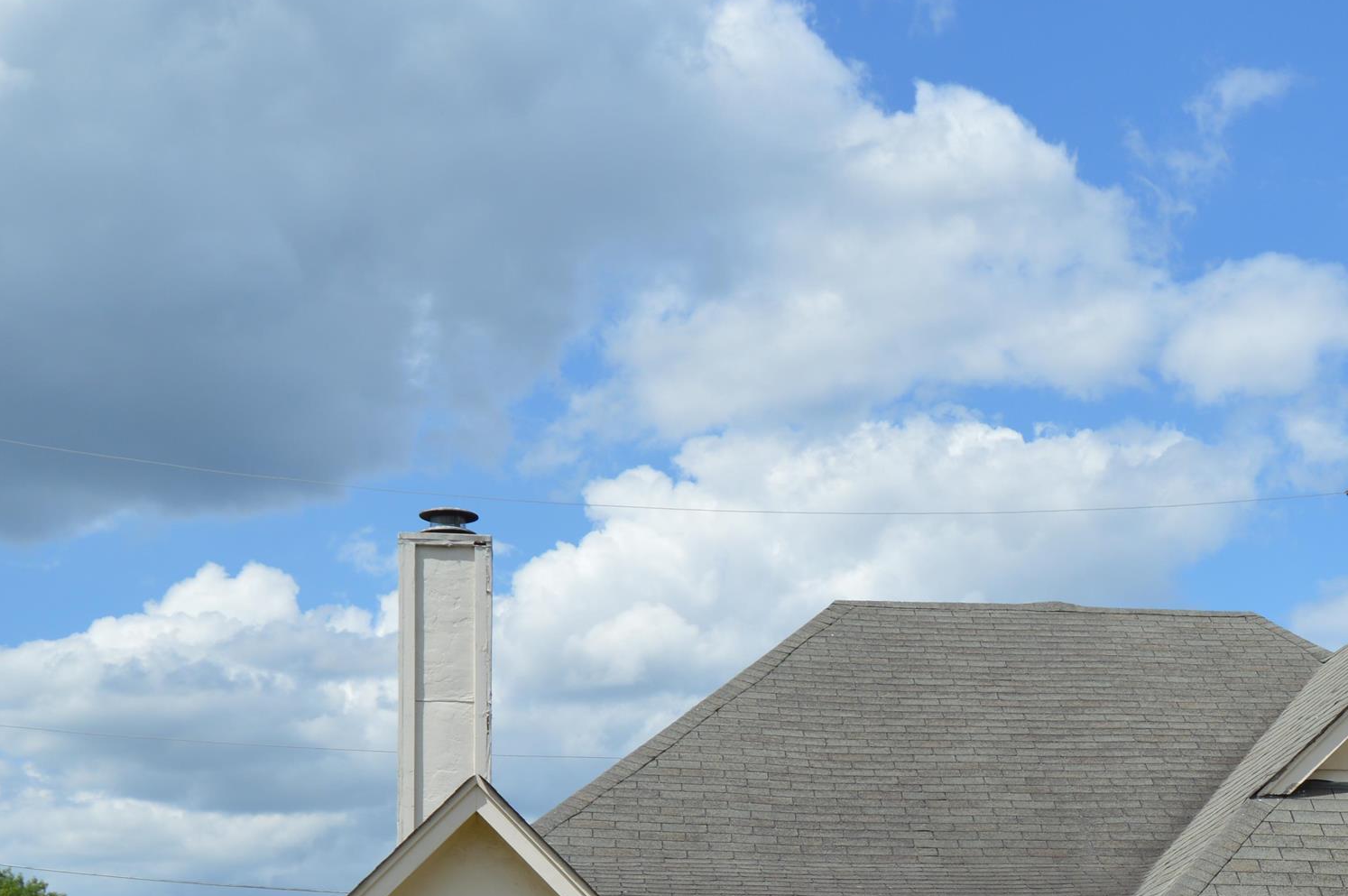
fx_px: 2768
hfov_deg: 26.8
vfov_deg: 18.0
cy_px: 867
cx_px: 1110
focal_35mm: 74
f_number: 9
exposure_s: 1/320
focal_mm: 24
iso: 100
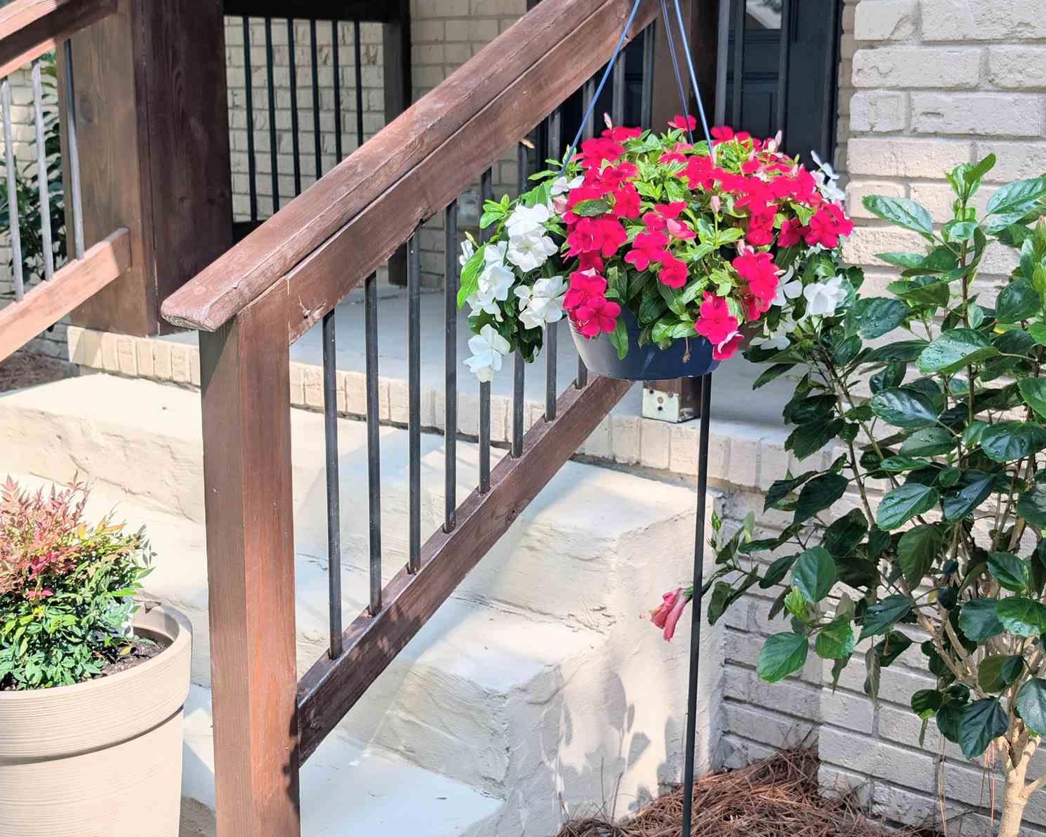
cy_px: 431
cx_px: 495
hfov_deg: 38.8
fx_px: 1486
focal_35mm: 48
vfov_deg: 31.4
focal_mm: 6.9
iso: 22
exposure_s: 1/522
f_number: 1.68
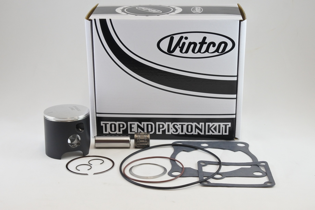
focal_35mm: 55
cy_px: 105
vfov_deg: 24.6
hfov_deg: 36.2
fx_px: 481
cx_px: 158
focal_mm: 20.6
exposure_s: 1/125
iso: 560
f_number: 4.8
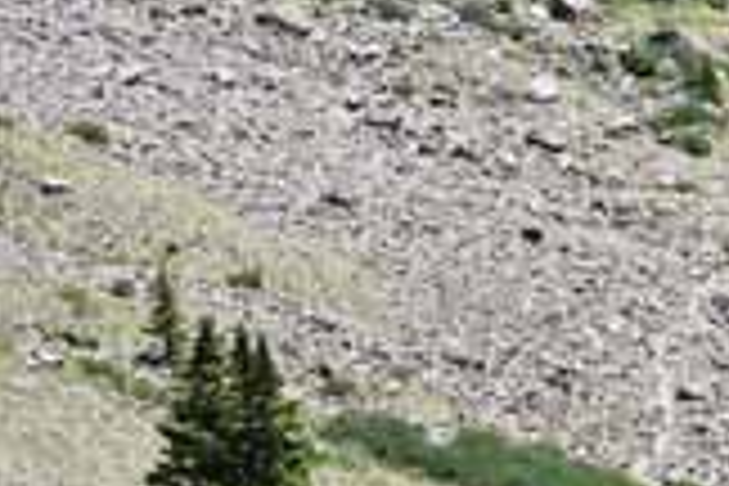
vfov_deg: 7.8
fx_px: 3503
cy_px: -277
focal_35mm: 173
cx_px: 1575
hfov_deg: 10.6
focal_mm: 35
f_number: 5.6
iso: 64
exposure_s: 1/500
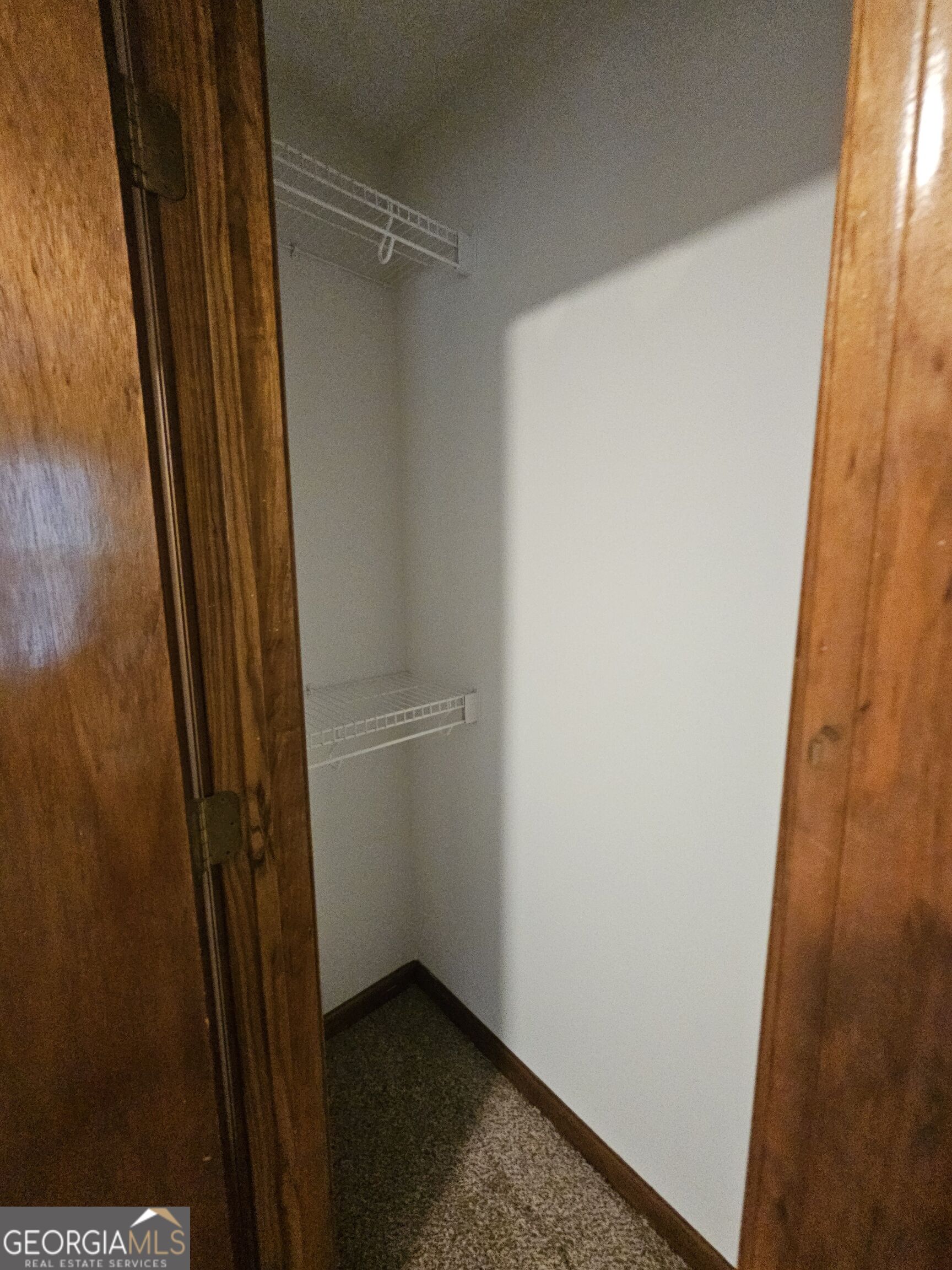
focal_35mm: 13
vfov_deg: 106.2
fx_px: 477
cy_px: 635
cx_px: 476
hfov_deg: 89.9
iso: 500
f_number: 2.2
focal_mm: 2.2
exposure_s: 1/30
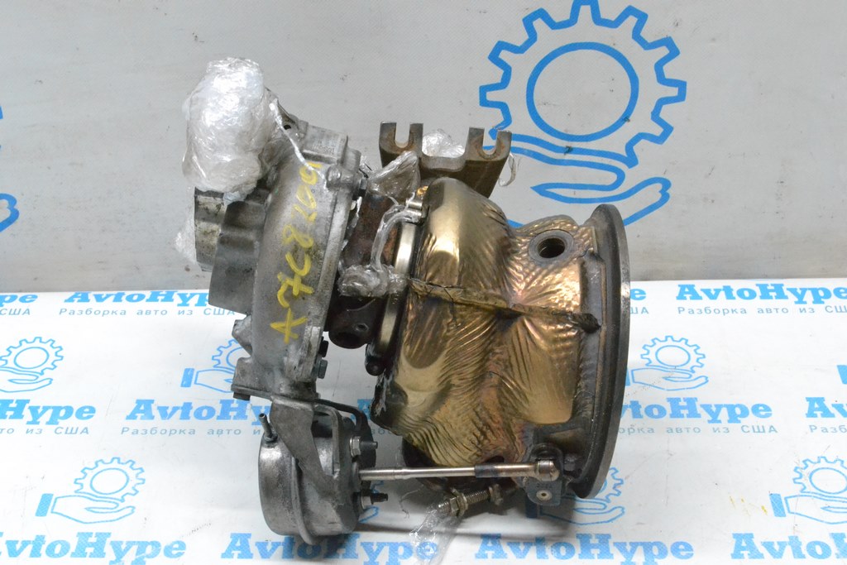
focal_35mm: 57
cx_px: 424
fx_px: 1341
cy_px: 282
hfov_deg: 35.0
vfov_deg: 23.8
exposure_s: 1/125
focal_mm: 38
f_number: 10
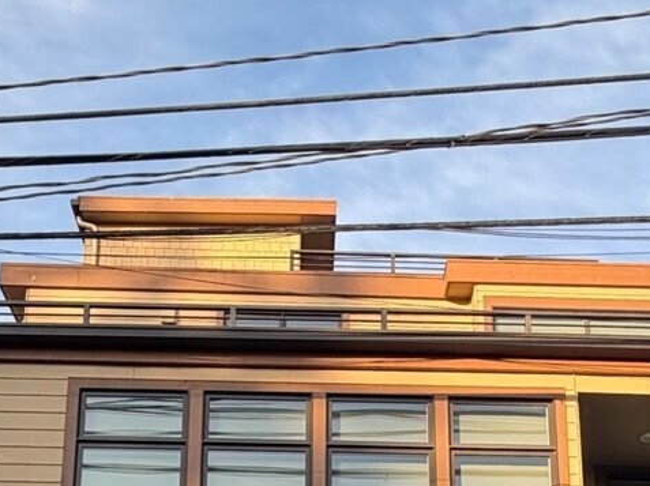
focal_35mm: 47
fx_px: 882
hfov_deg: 40.5
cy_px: 739
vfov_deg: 24.0
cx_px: 341
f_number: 2.2
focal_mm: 2.22
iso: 64
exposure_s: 1/502
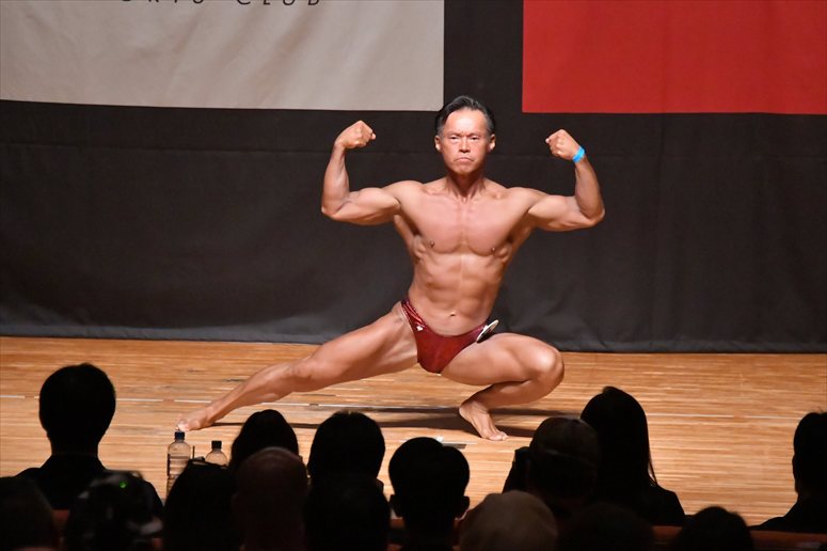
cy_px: 276
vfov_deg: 4.8
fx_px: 6544
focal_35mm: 285
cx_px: 414
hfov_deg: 7.2
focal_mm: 190
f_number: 5.6
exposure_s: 1/400
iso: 12800
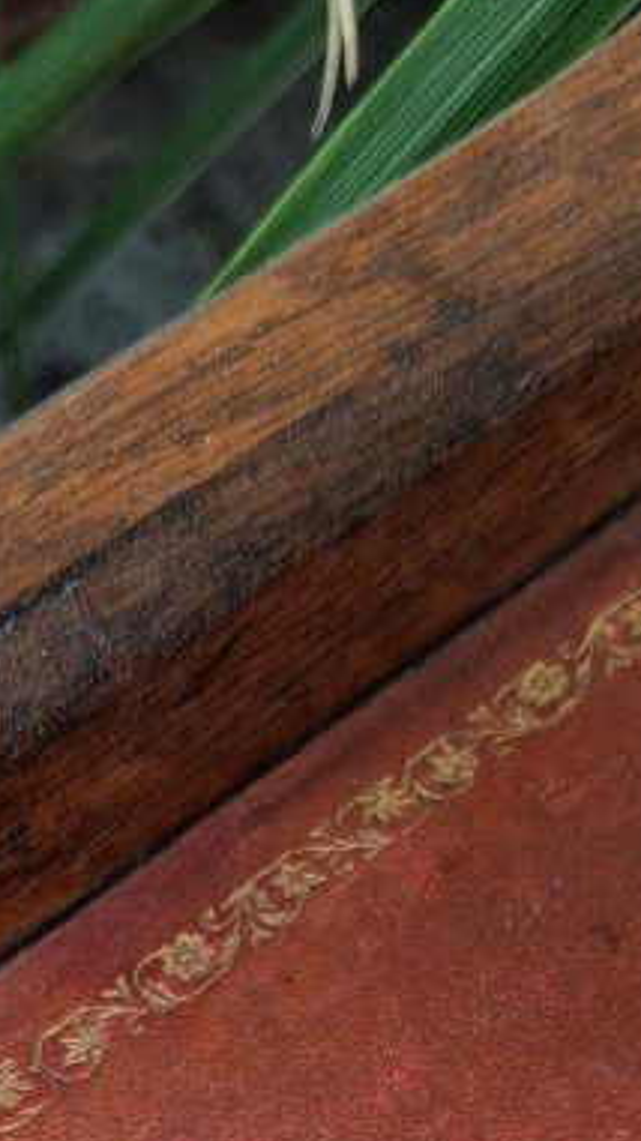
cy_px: 1665
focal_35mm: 79
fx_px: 2390
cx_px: 120
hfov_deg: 15.2
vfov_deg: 22.5
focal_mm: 5.54
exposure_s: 1/117
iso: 50
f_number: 1.8
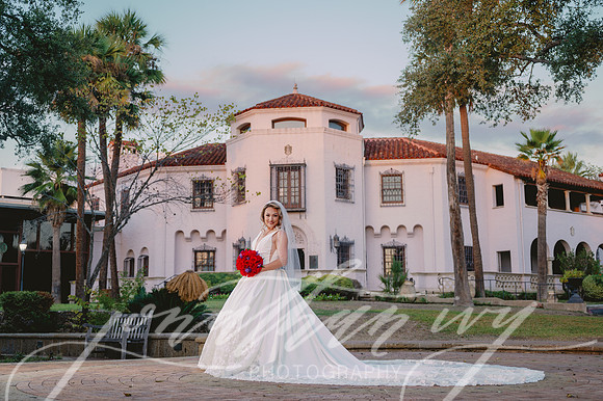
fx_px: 797
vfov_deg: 28.2
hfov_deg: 41.4
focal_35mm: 48
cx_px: 300
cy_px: 174
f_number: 2.8
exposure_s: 1/160
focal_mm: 41
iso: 64
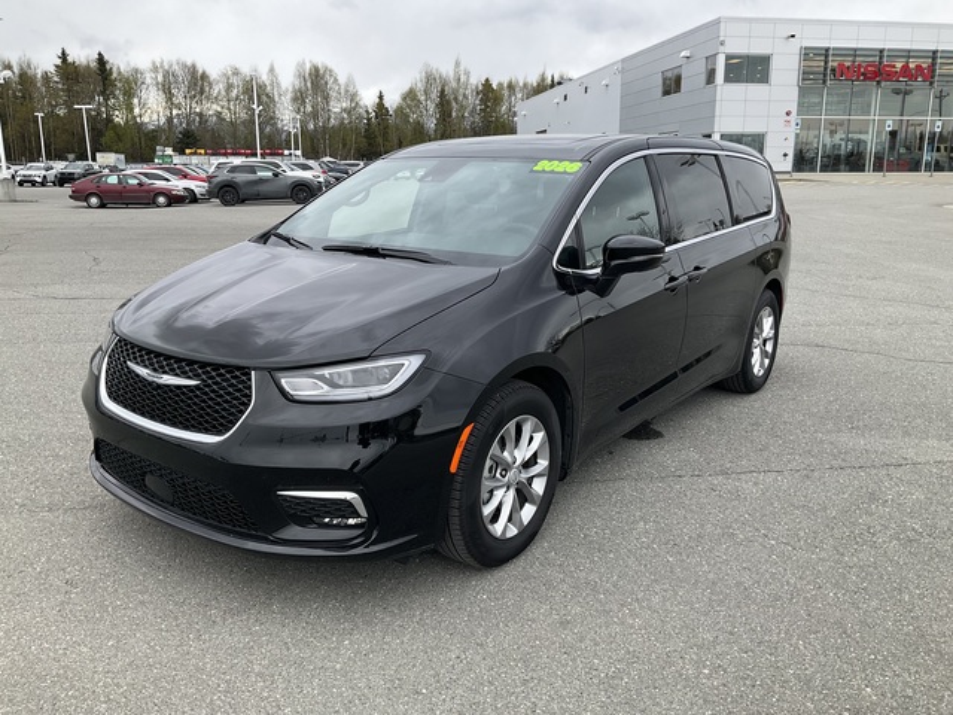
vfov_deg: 48.2
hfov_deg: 61.7
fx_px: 798
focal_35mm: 29
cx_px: 476
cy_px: 358
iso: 25
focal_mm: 3
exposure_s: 1/375
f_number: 1.8
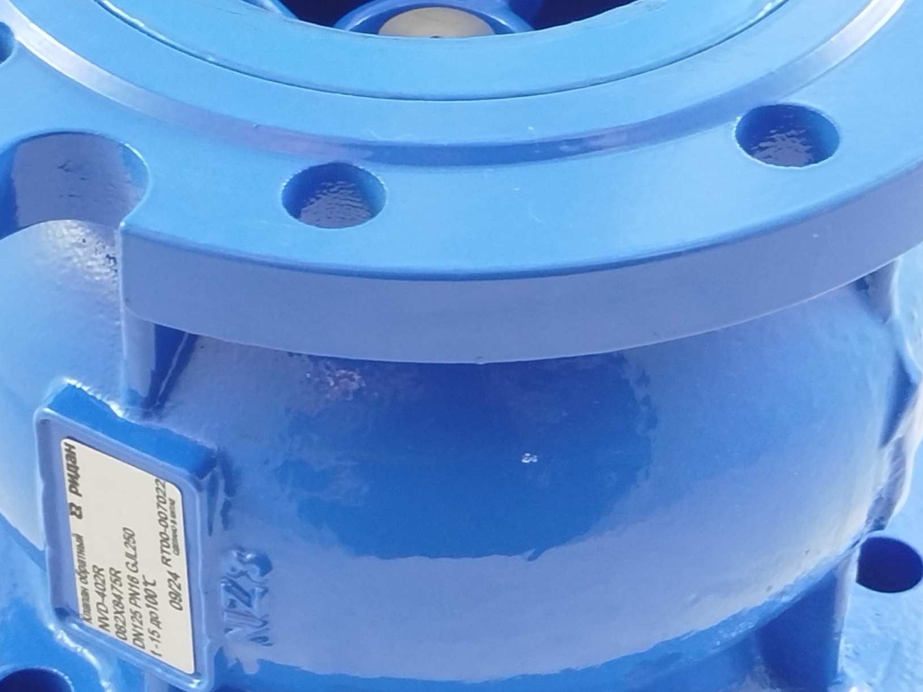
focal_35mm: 111
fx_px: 2959
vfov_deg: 13.3
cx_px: 345
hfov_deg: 17.7
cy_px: 301
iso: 320
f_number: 1.7
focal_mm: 5.31
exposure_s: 1/33
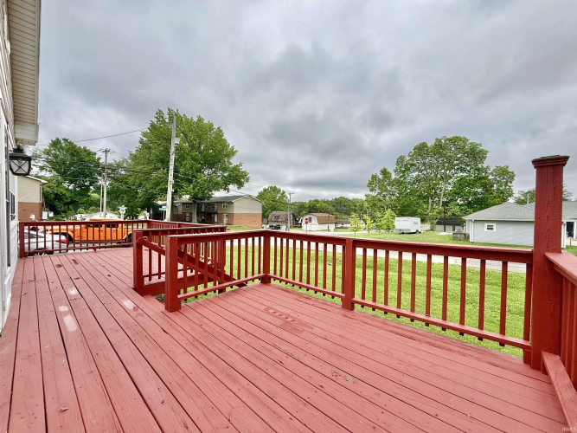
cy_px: 216
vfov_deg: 85.7
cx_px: 288
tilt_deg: -0.8
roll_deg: -0.7
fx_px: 233
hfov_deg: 102.1
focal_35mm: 14
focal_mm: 2.22
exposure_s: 1/1431
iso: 50
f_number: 2.2
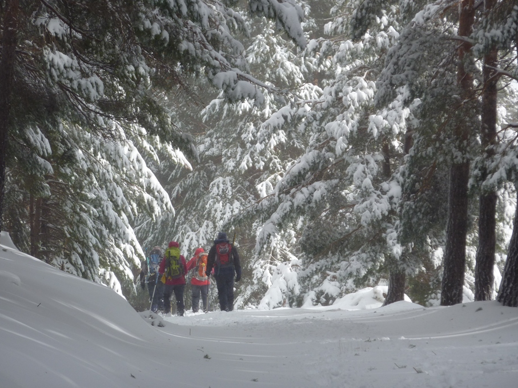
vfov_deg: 8.7
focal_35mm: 170
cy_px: 193
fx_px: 2544
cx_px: 259
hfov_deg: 11.6
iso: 80
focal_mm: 27.8
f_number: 4.5
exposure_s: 1/500
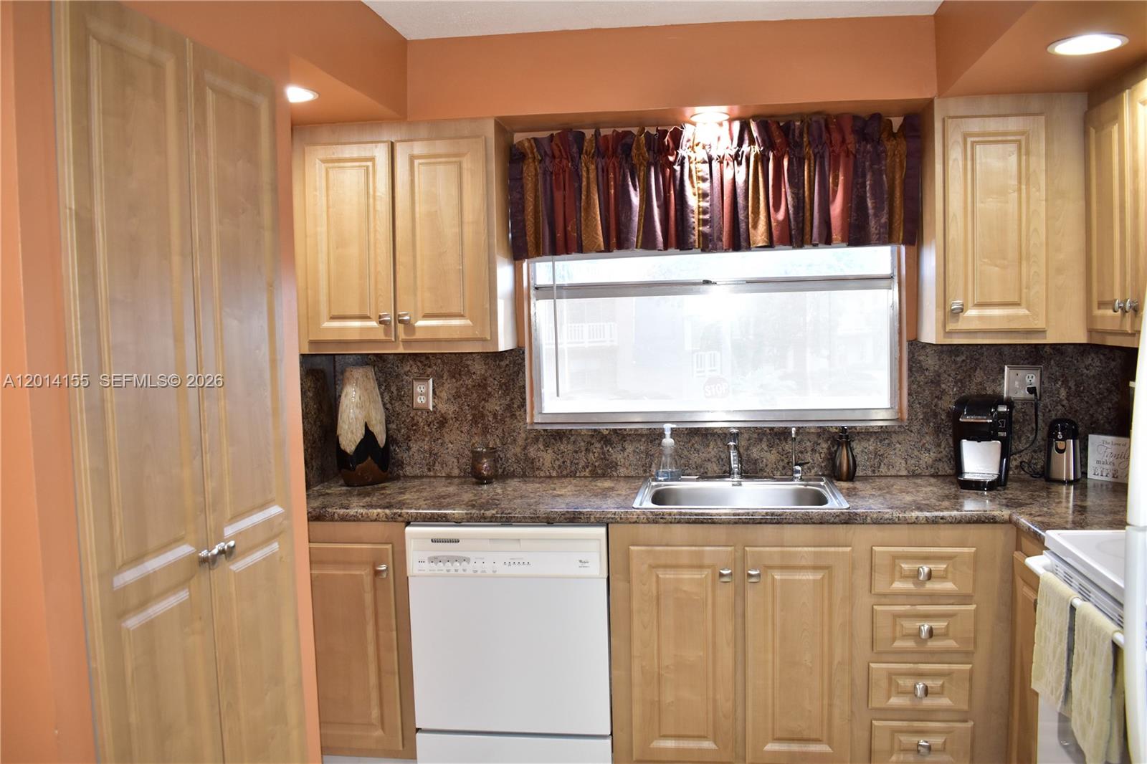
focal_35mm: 30
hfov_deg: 61.9
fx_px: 956
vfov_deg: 43.6
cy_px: 382
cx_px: 574
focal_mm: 20
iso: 900
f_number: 4.5
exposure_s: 1/60
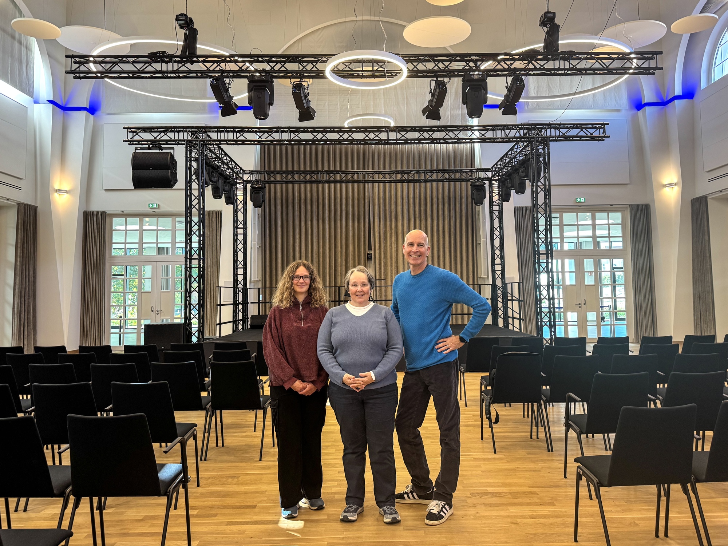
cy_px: 273
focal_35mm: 24
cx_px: 364
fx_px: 505
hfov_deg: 71.6
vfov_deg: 56.8
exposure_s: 1/120
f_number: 1.8
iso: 200
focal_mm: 6.76
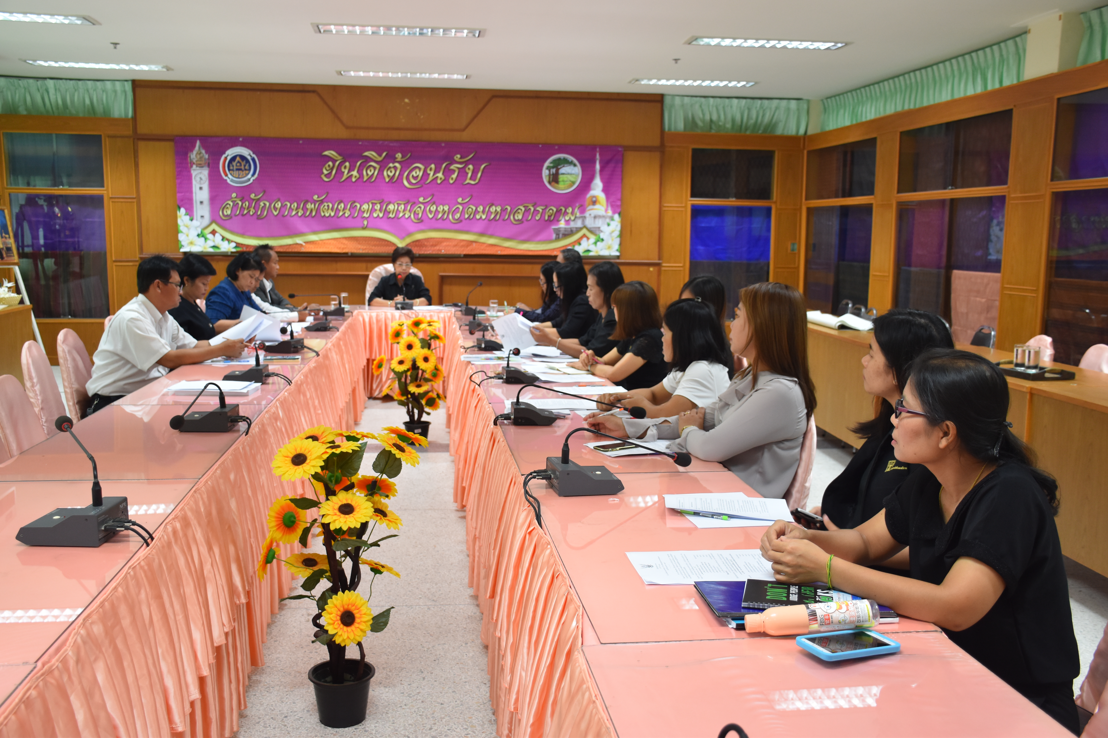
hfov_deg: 55.1
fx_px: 1062
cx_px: 554
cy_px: 369
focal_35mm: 34
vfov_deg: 38.4
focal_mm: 23
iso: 720
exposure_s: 1/60
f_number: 4
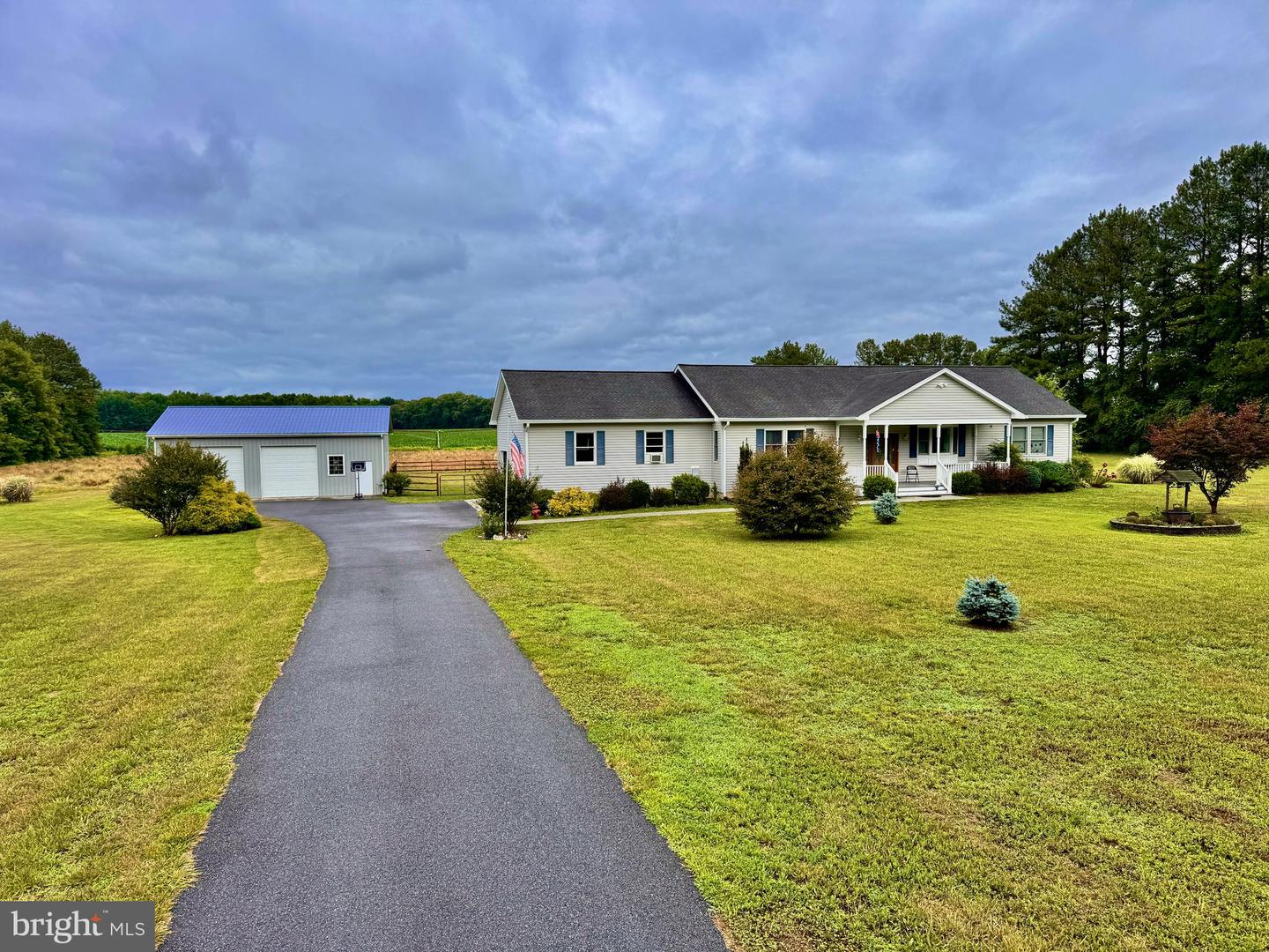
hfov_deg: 71.6
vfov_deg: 56.8
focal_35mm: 24
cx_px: 634
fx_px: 880
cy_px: 476
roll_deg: +0.7
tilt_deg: -5.3
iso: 80
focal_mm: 6.76
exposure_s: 1/2415
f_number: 1.78
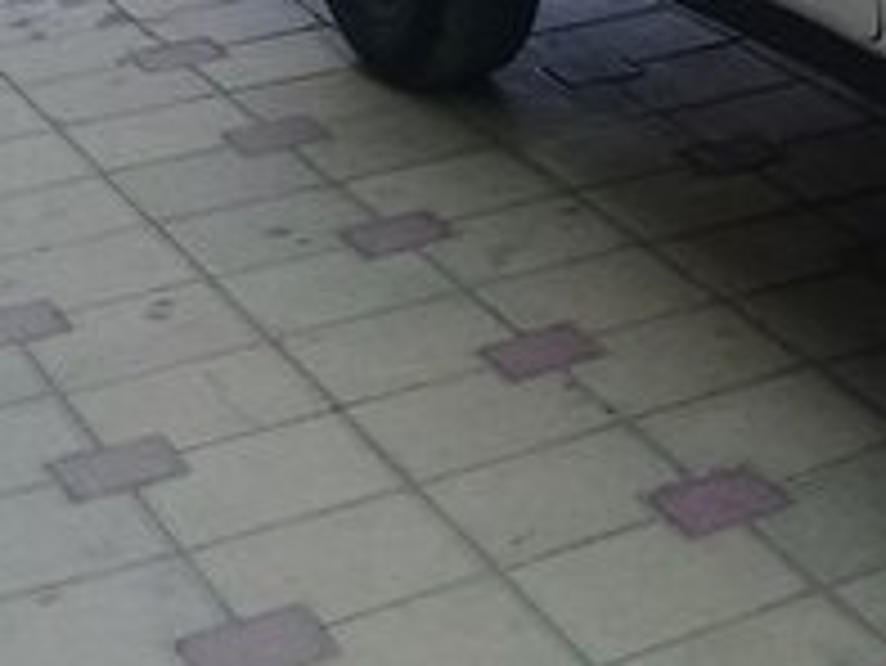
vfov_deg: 14.0
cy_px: -43
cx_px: 1408
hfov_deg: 16.8
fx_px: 2664
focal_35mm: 104
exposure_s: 1/492
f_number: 2.2
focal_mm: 3.3
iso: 50
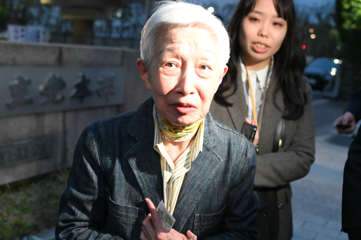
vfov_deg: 28.6
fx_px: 471
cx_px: 180
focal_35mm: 47
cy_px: 120
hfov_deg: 41.9
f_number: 5.3
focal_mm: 47
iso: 25600
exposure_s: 1/500
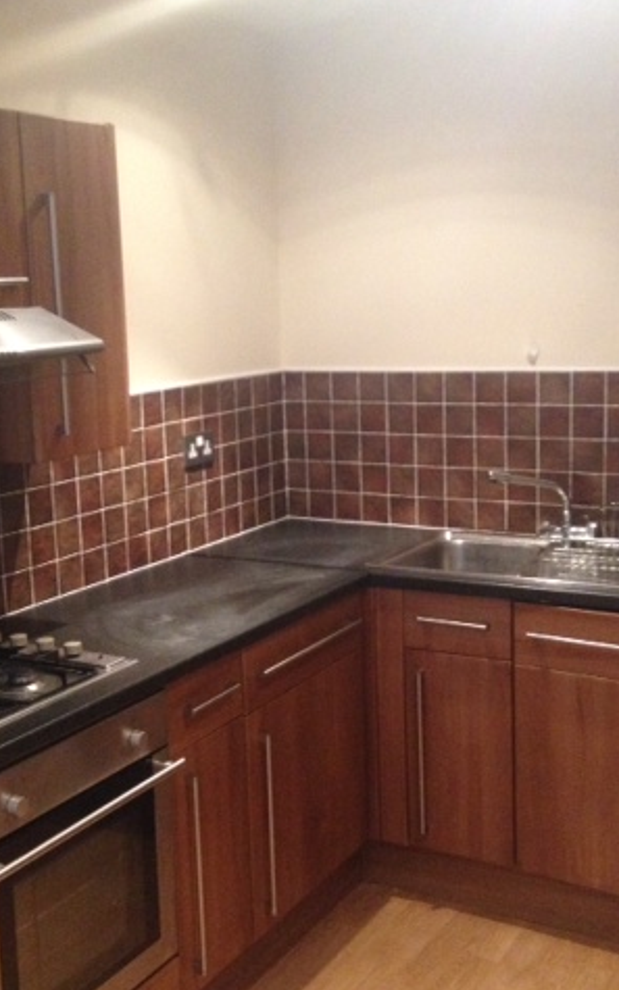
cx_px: 252
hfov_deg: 25.8
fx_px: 1349
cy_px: 494
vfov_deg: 40.3
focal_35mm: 50
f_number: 2.4
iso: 400
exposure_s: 1/20
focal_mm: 4.28
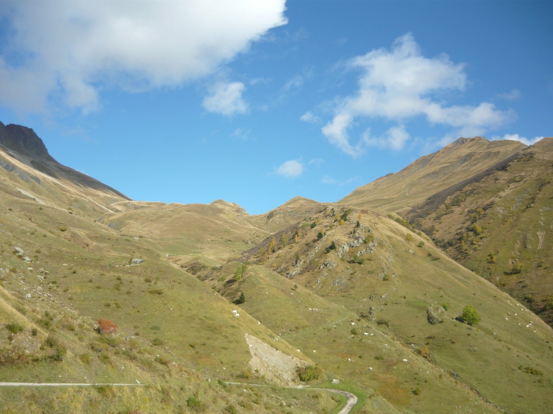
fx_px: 527
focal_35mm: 33
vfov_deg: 42.9
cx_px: 276
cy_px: 207
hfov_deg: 55.4
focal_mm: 5.5
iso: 100
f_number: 8
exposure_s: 1/160
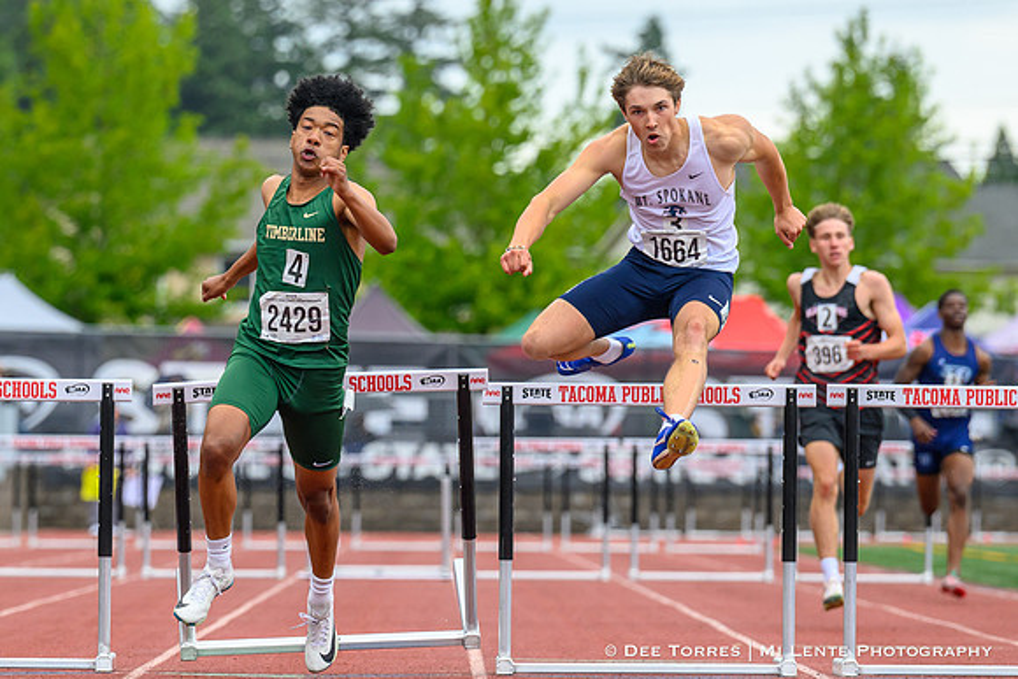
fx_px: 10004
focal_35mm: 354
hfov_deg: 5.8
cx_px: 289
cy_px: 374
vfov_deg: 3.9
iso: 560
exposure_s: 1/1600
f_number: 4.5
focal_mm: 200
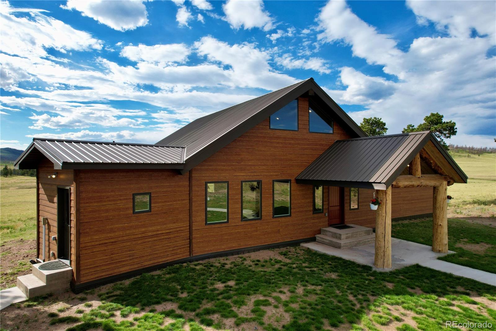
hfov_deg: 78.6
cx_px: 248
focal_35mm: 22
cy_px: 166
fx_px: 303
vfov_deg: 57.2
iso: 100
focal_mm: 8.38
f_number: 2.8
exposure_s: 1/2000
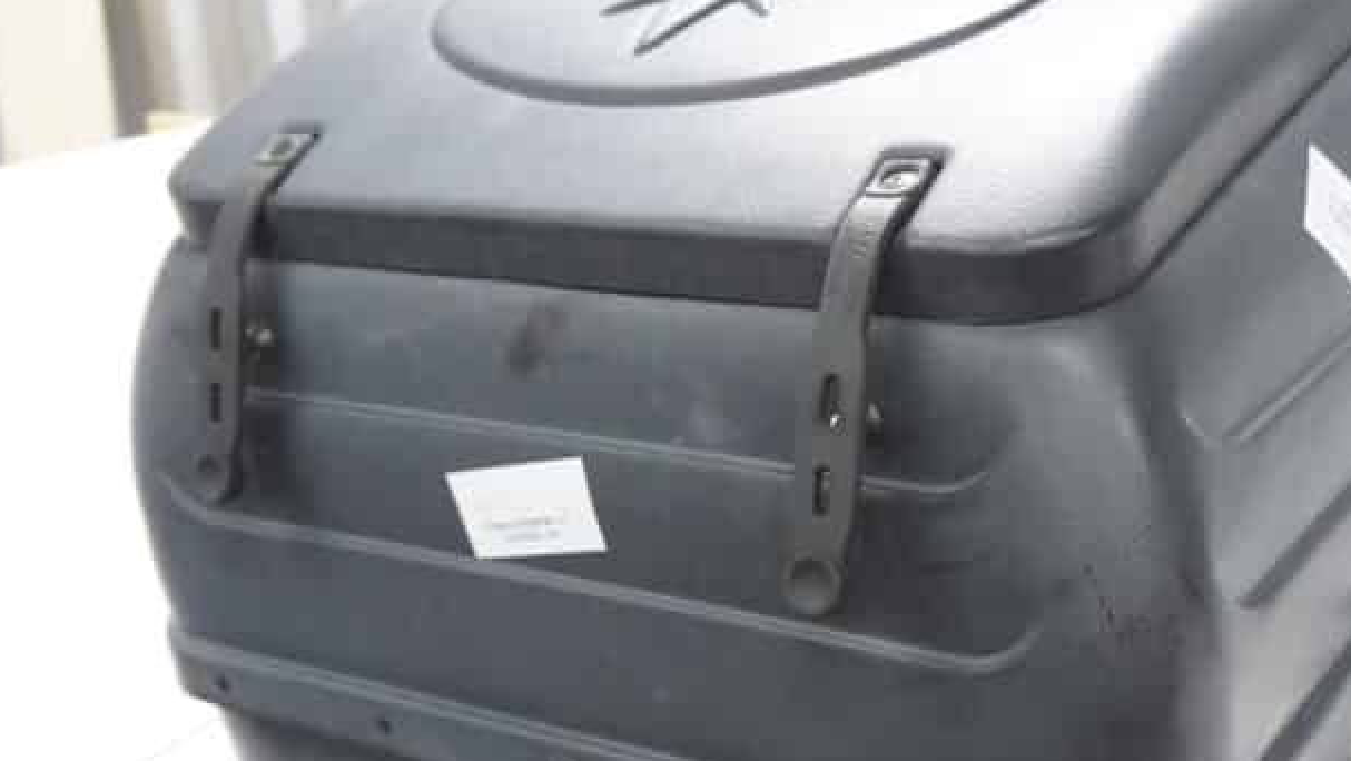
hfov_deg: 38.8
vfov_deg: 22.4
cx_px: 884
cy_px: 573
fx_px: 1899
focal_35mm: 53
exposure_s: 1/60
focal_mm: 20
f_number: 4
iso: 1000
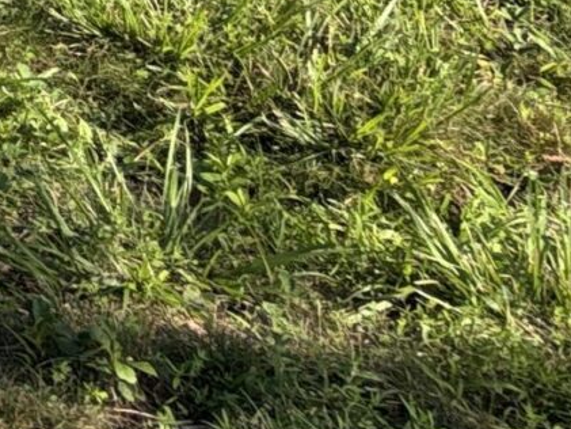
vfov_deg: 8.1
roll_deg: -1.1
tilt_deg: -5.0
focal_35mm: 158
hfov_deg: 9.7
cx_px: -1115
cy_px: -838
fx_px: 2607
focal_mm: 5.96
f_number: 1.6
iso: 64
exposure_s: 1/2747
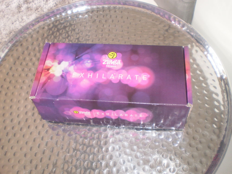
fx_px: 241
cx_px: 116
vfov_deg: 39.7
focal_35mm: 36
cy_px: 87
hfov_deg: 51.4
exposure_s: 1/30
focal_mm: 6.3
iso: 125
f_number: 3.1
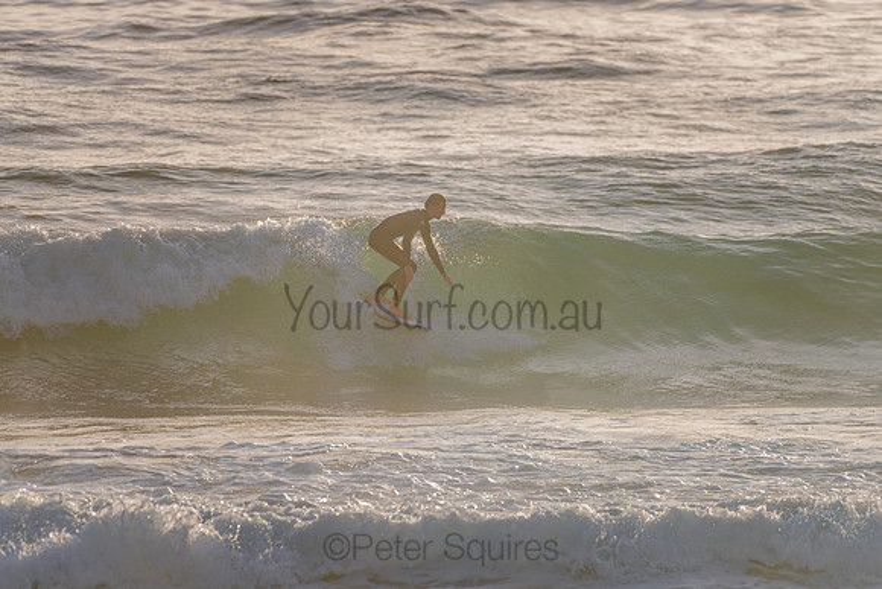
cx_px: 430
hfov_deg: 3.4
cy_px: 286
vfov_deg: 2.2
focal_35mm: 613
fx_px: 15019
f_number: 5.6
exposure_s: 1/2000
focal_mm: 500
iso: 110
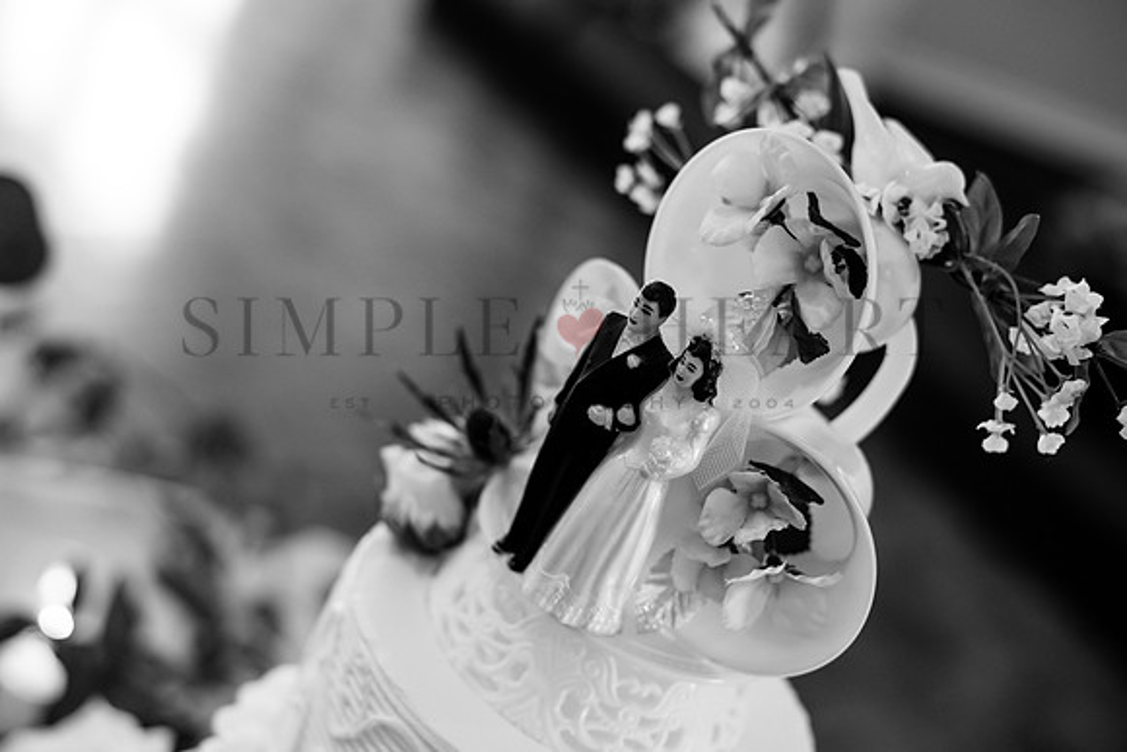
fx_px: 1566
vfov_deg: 27.0
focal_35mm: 50
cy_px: 376
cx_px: 564
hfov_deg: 39.6
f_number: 2.8
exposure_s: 1/100
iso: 1000
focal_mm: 50
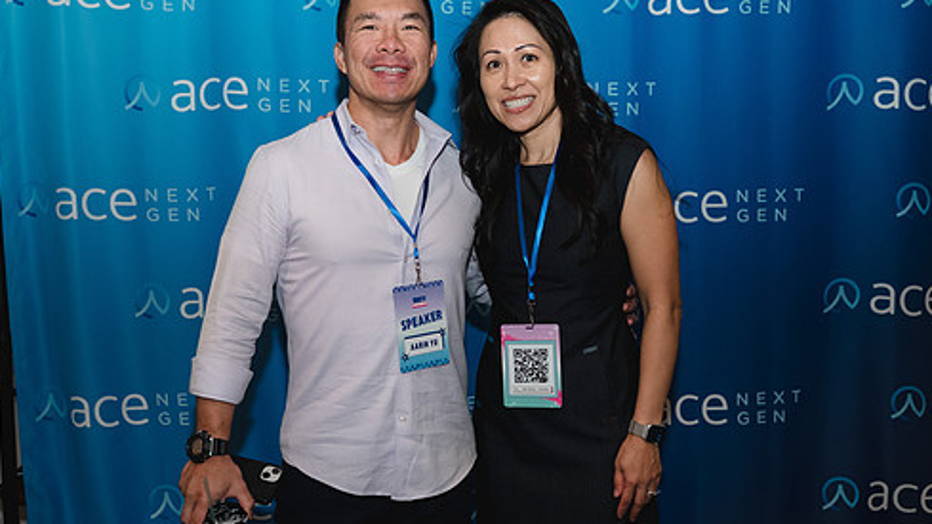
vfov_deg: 27.1
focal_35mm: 44
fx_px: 1087
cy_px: 238
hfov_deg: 46.3
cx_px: 421
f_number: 3.5
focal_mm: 35
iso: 3200
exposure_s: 1/200
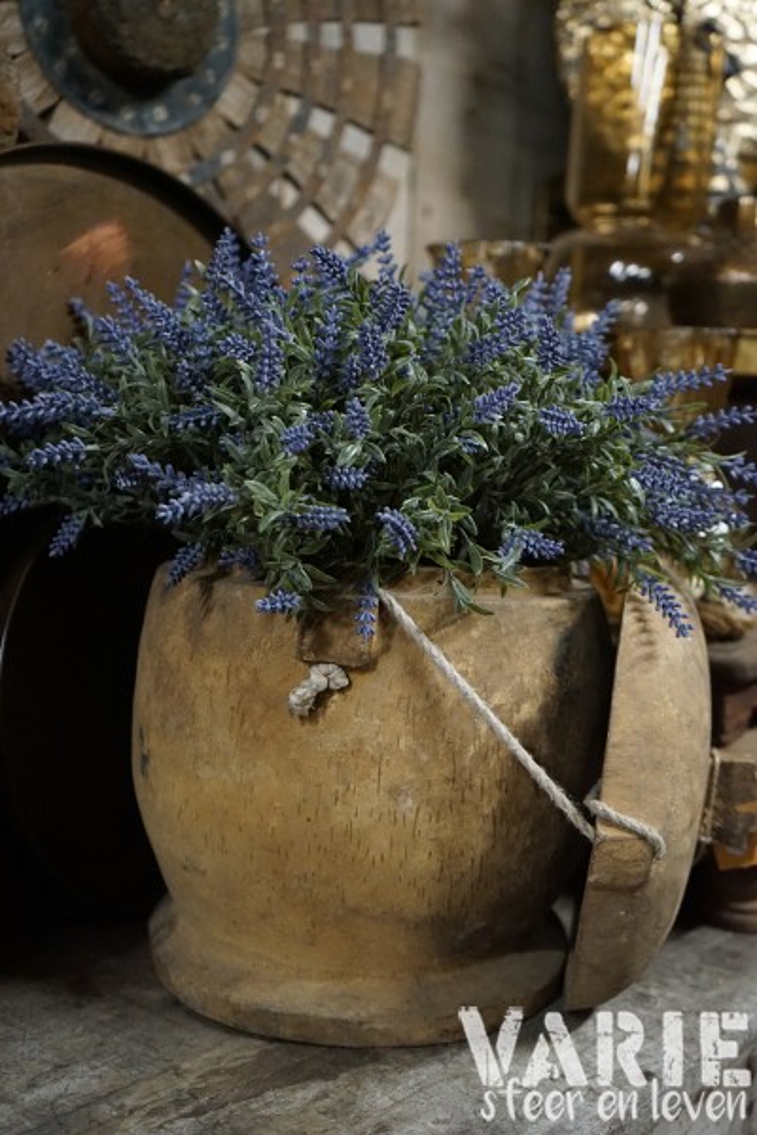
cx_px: 378
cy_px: 568
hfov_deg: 33.4
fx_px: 1262
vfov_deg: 48.5
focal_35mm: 40
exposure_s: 1/100
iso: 6400
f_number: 4
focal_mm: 40
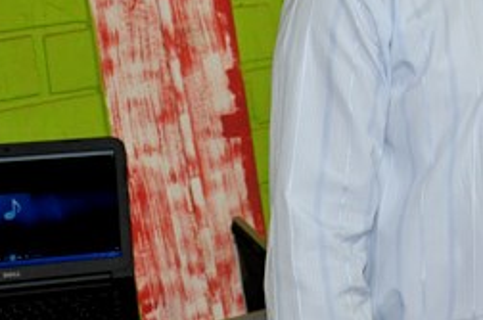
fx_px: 1580
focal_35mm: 118
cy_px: 67
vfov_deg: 11.5
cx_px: 571
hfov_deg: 16.7
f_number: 4.2
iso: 800
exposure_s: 1/60
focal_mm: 30
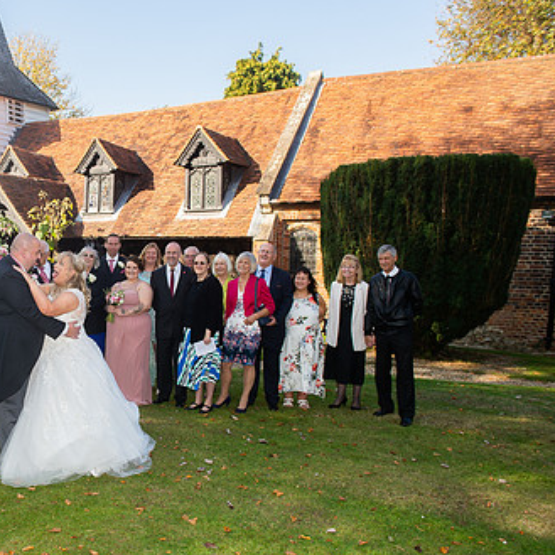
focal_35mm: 39
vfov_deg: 42.7
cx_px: 74
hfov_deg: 40.2
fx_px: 707
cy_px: 321
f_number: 5
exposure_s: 1/200
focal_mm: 26
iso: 100
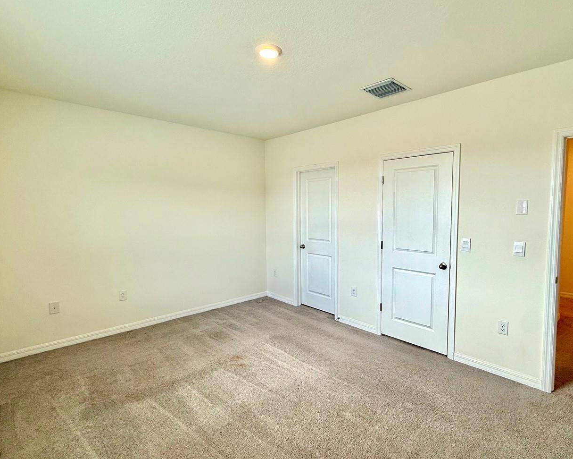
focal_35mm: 18
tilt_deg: -3.2
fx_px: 305
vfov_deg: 73.8
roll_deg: +0.7
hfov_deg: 86.1
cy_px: 230
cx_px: 313
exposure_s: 1/120
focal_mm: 2.22
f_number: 2.2
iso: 80
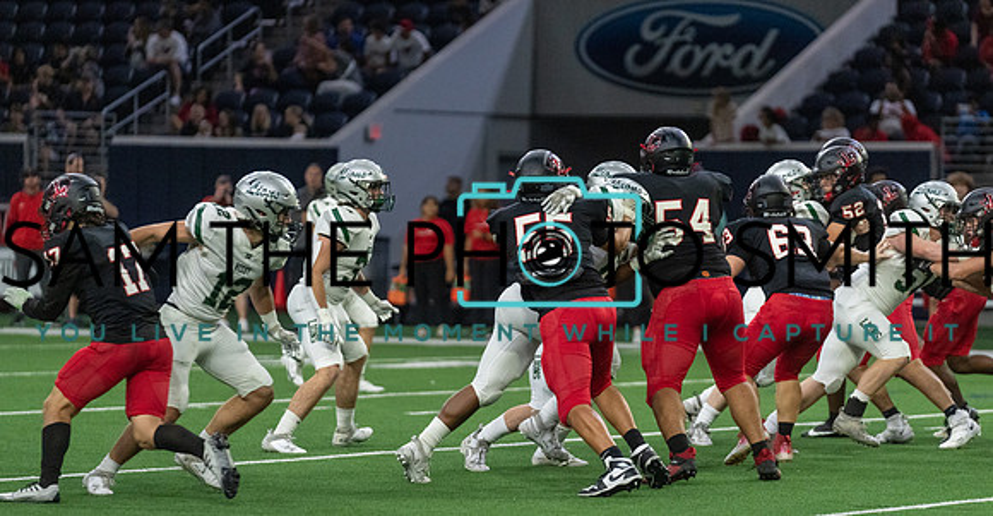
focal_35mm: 218
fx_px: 5625
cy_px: 300
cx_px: 492
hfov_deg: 10.1
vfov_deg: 5.2
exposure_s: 1/1250
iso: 5000
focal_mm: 200
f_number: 3.2
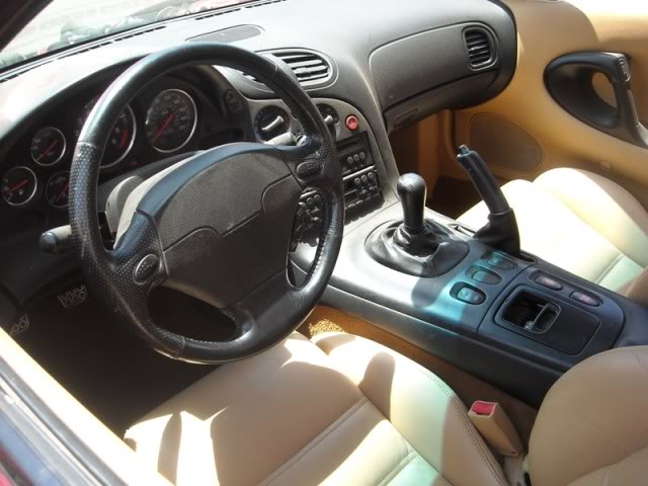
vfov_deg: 40.7
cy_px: 243
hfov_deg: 52.6
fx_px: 655
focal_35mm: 35
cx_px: 324
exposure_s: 1/148
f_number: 2.8
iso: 64
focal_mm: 5.7
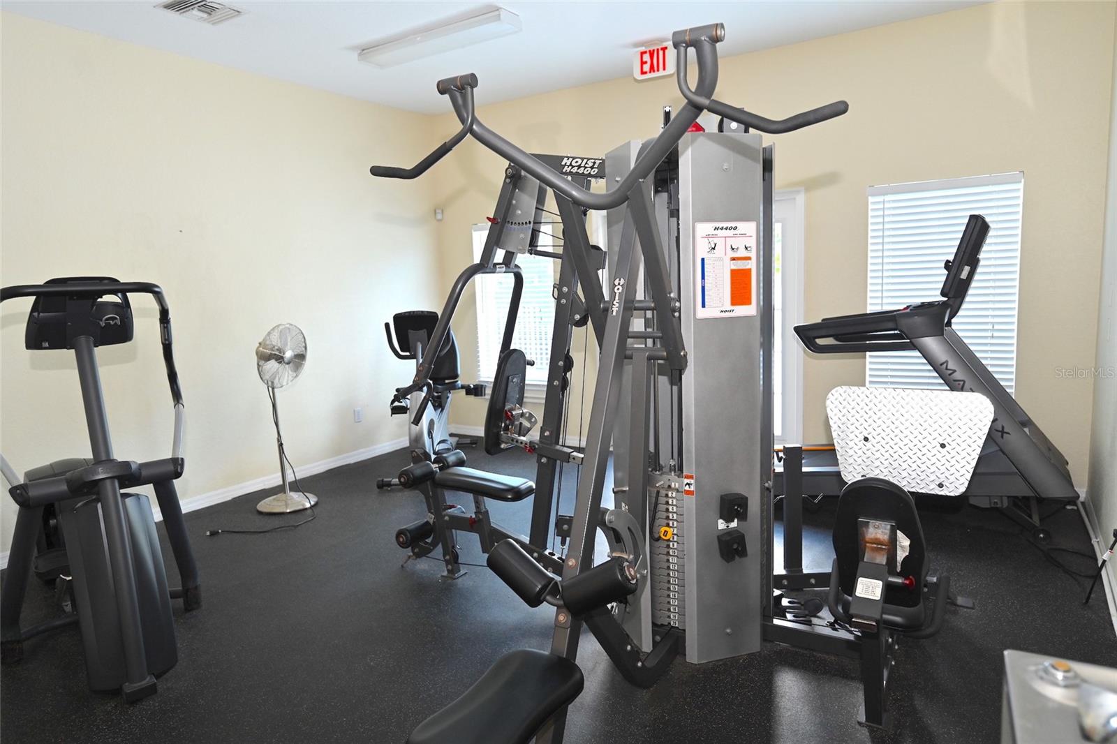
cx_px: 558
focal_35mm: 22
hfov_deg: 77.3
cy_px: 372
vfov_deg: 56.1
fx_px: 698
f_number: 4
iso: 400
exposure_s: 1/60
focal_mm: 22.5
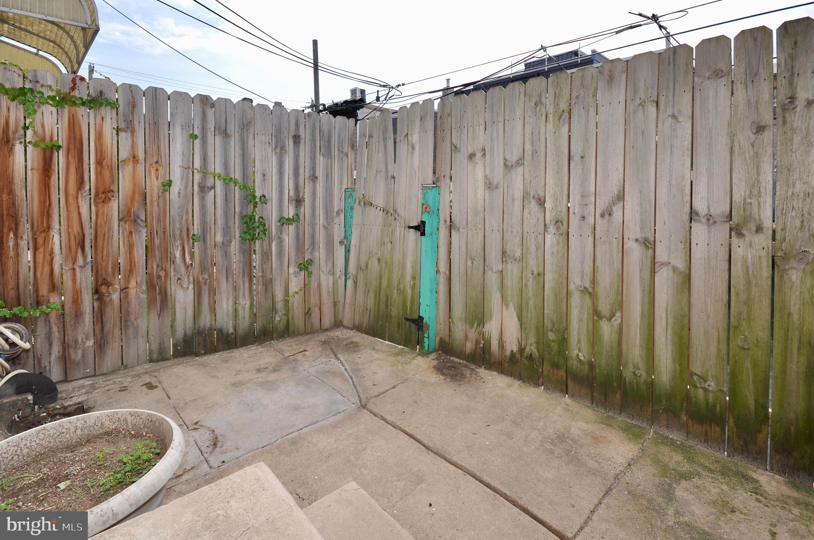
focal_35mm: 16
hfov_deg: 95.1
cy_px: 270
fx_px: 373
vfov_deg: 71.9
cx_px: 407
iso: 100
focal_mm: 11
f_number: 10
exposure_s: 1/200
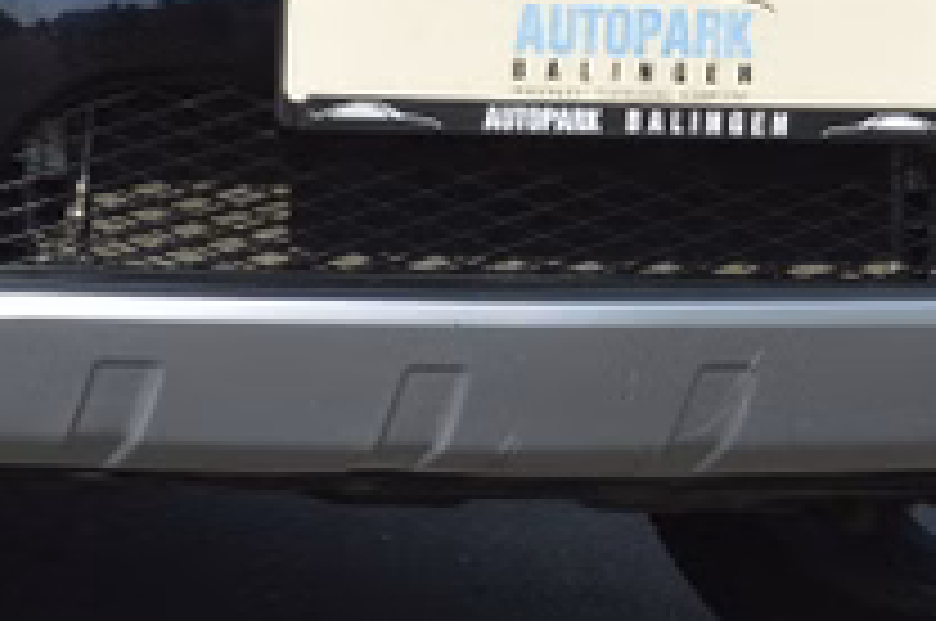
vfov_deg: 4.6
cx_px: -122
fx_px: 7788
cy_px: -58
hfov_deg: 6.8
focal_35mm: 300
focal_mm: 52
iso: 100
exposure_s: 1/250
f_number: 8
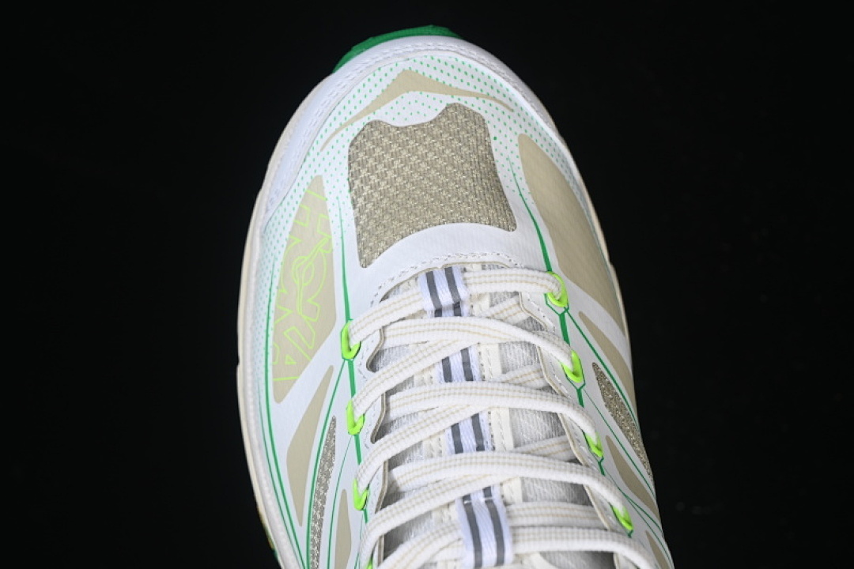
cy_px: 284
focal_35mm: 75
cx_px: 427
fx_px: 1779
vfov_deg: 18.2
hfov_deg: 27.0
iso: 160
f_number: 7.1
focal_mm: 50
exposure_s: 1/80
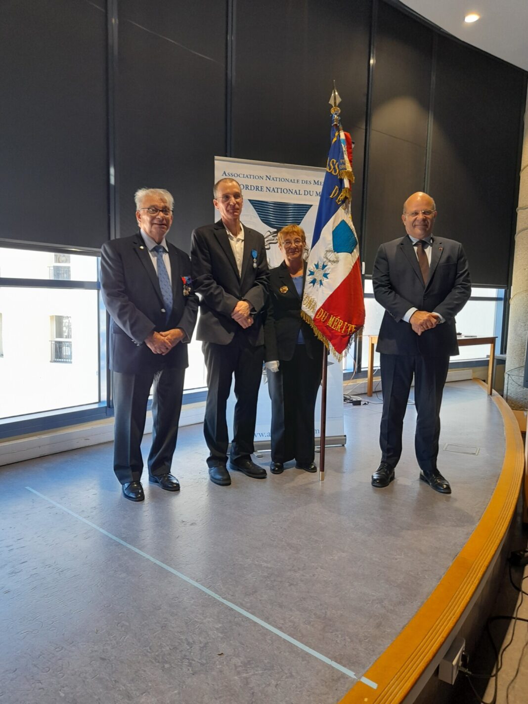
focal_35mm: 25
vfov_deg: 69.4
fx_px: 508
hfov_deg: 54.9
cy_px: 352
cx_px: 264
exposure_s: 1/50
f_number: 2
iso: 100
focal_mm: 4.6
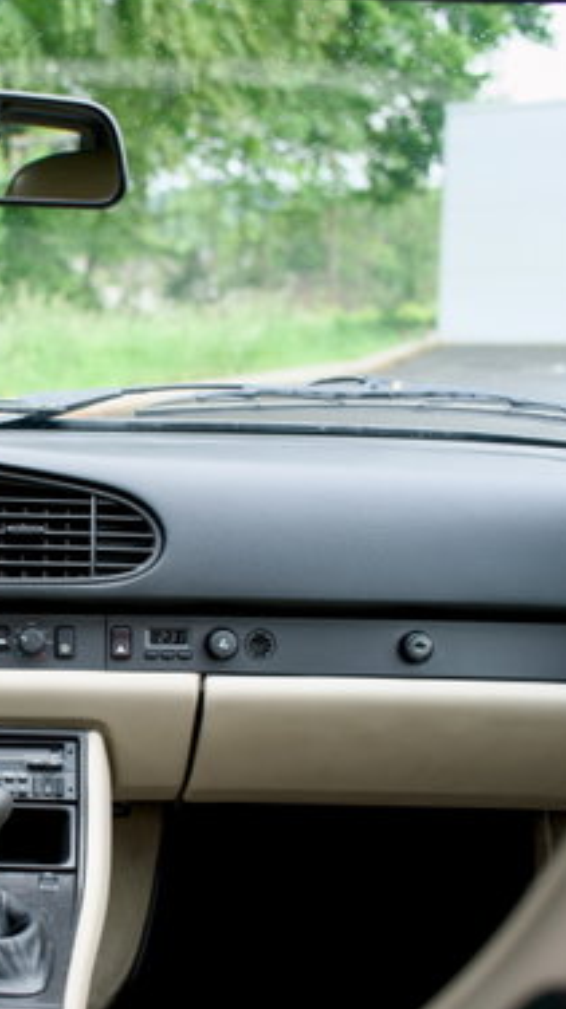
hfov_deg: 19.1
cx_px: -83
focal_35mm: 60
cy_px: 653
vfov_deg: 34.7
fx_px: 1604
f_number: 2.8
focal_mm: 28
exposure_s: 1/80
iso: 100
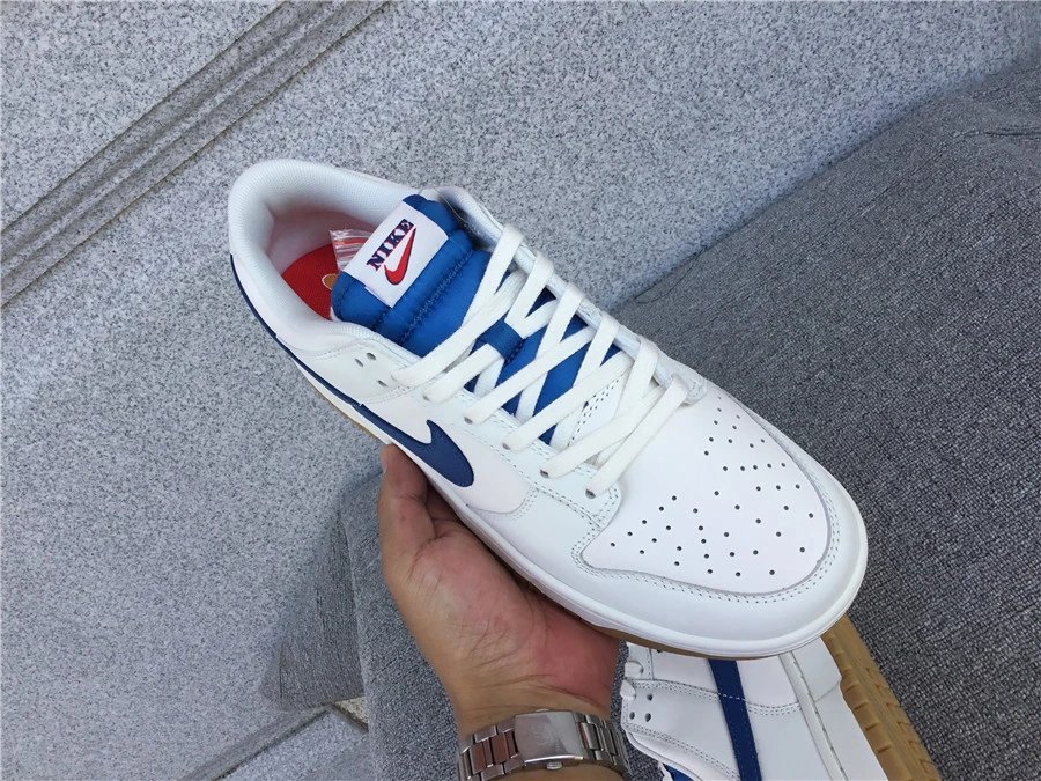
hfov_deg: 58.4
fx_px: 932
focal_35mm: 31
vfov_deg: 45.4
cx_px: 520
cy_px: 390
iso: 25
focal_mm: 3.3
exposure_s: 1/460
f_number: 2.4
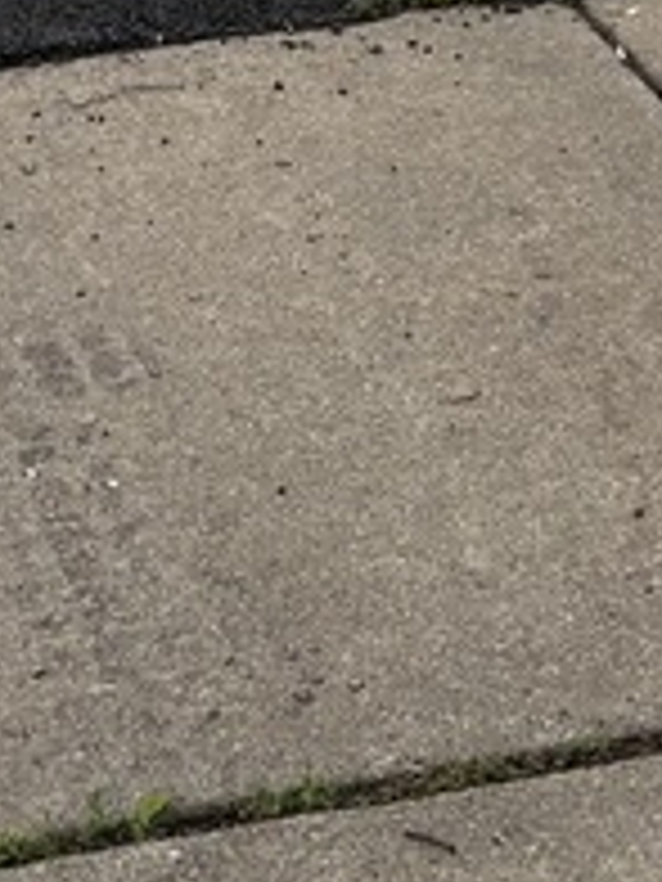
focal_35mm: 143
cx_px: 360
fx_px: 3646
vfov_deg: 11.8
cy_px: -1094
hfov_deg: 10.4
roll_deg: +1.5
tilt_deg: -3.3
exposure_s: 1/1876
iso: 50
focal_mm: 5.96
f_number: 1.6
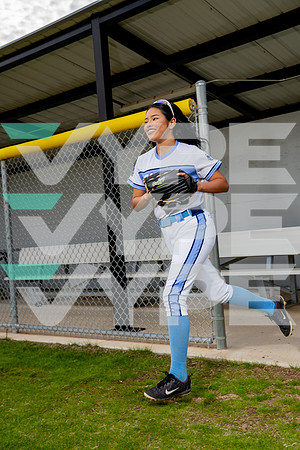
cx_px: 150
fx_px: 525
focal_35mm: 42
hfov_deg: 31.9
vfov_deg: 46.4
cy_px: 225
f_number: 4
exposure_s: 1/250
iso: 80
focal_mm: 42
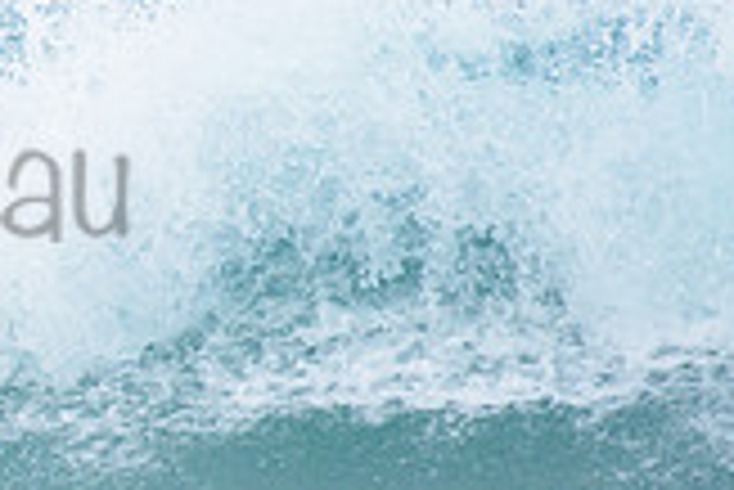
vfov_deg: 0.8
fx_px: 36262
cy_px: 133
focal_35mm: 1777
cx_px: -347
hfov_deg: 1.2
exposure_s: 1/2000
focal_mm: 500
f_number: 5.6
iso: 400
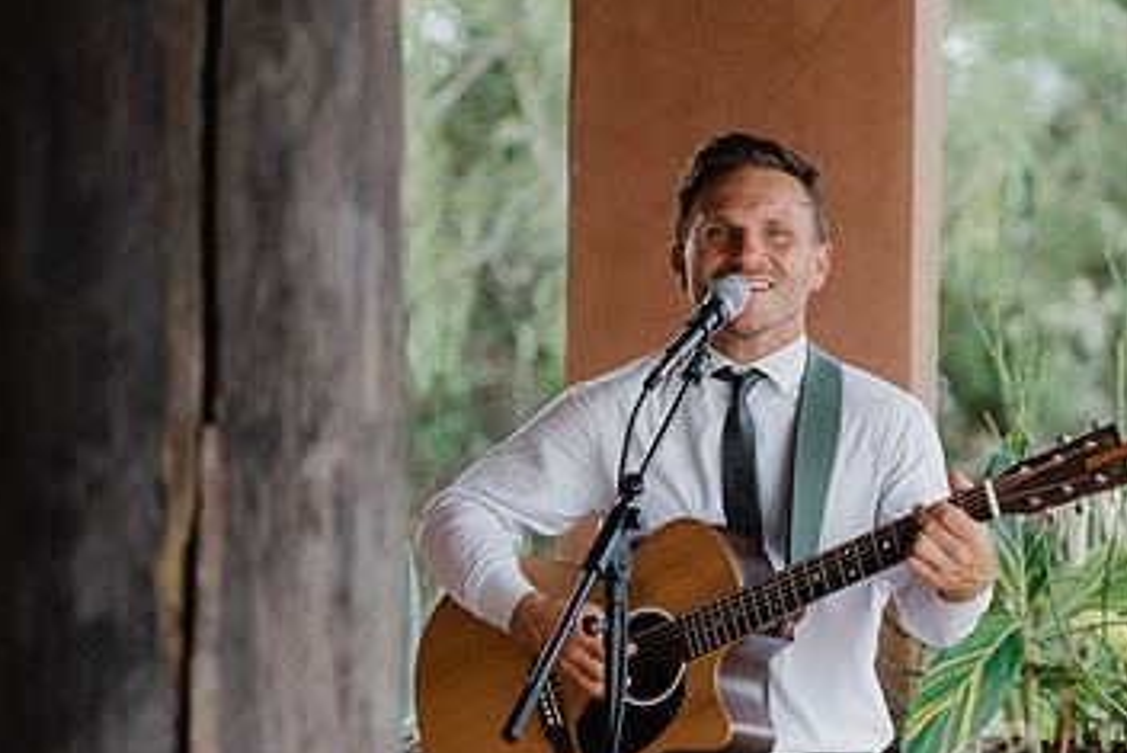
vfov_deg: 7.2
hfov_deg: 10.7
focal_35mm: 191
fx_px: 5982
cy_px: 540
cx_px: 852
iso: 900
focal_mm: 116
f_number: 2.8
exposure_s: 1/1000
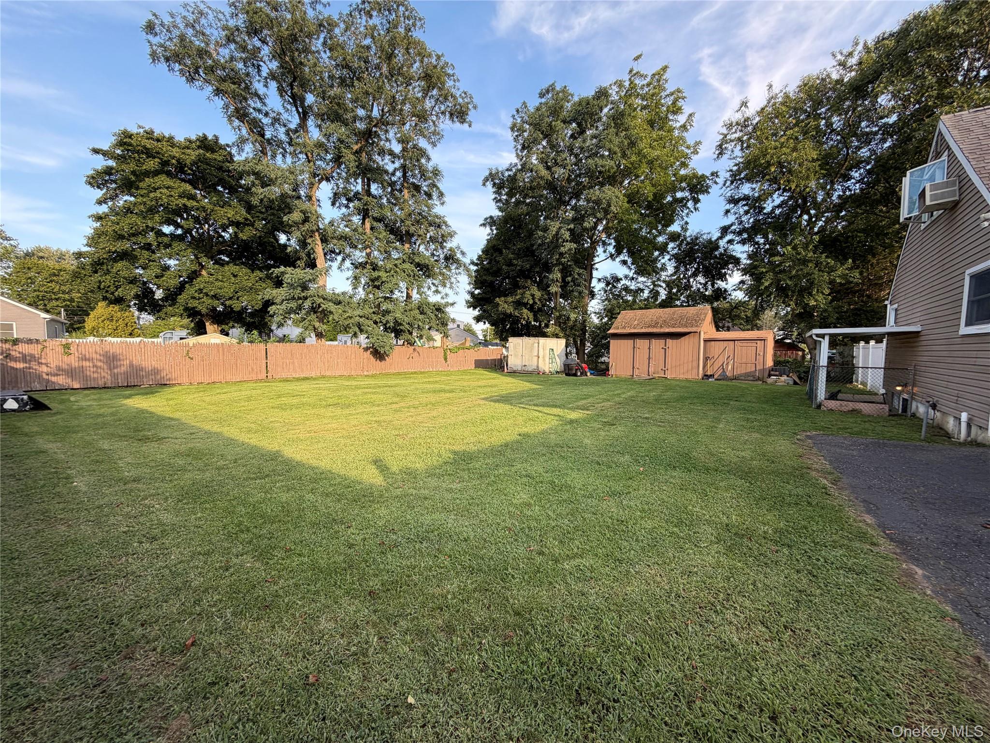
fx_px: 400
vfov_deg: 85.7
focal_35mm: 14
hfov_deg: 102.1
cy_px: 372
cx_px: 495
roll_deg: -0.1
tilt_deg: -2.5
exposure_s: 1/225
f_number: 2.2
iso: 40
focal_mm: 2.22
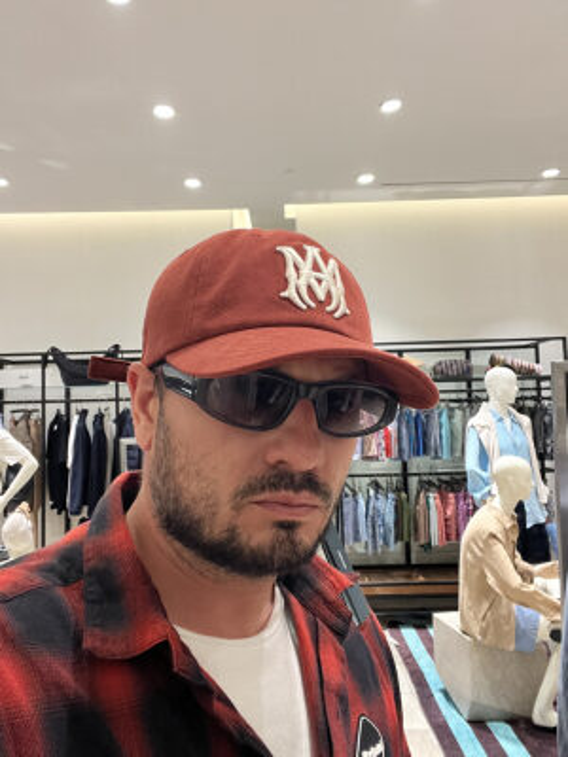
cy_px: 378
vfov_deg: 60.0
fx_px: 656
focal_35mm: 30
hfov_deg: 46.8
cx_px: 284
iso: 200
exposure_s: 1/50
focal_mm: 2.71
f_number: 2.2
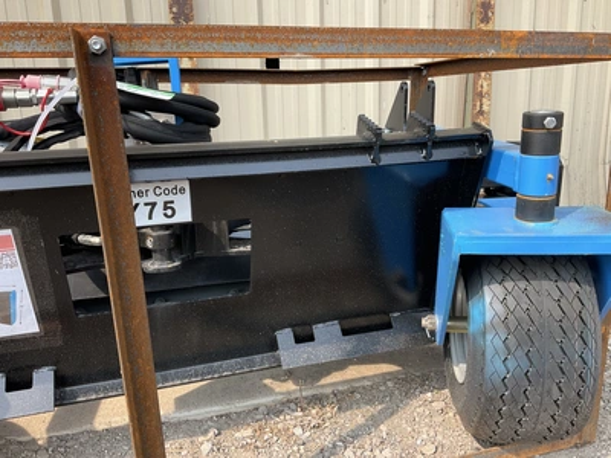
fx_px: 512
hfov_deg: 61.7
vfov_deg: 48.2
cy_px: 229
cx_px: 306
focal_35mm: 29
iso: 25
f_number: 1.8
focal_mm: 3
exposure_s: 1/428
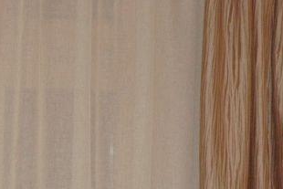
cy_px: 306
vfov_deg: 4.7
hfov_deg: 7.1
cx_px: -26
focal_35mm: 290
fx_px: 2281
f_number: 4.5
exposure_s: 1/30
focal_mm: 50
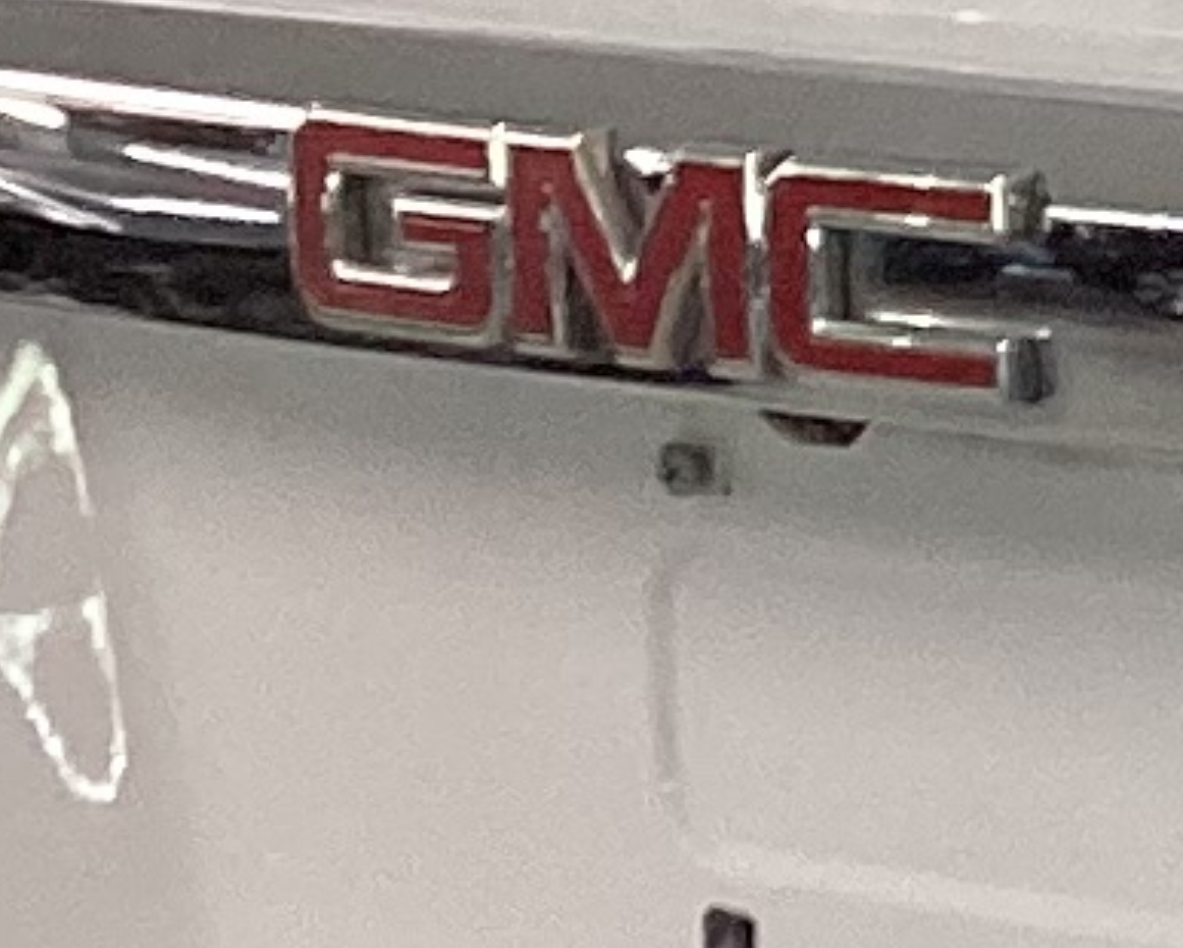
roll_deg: +1.5
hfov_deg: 6.9
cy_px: 535
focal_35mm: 255
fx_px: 8933
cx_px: 3405
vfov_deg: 6.1
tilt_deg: -14.9
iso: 80
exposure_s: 1/50
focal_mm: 3.3
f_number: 2.4
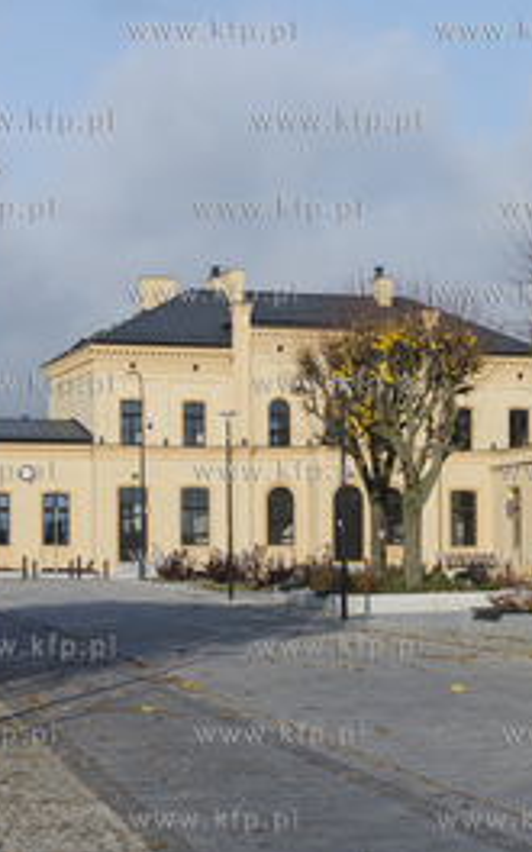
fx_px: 2505
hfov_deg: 12.1
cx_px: 451
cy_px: 428
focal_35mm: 108
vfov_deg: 19.3
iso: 400
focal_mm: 70
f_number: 4.5
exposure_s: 1/4000
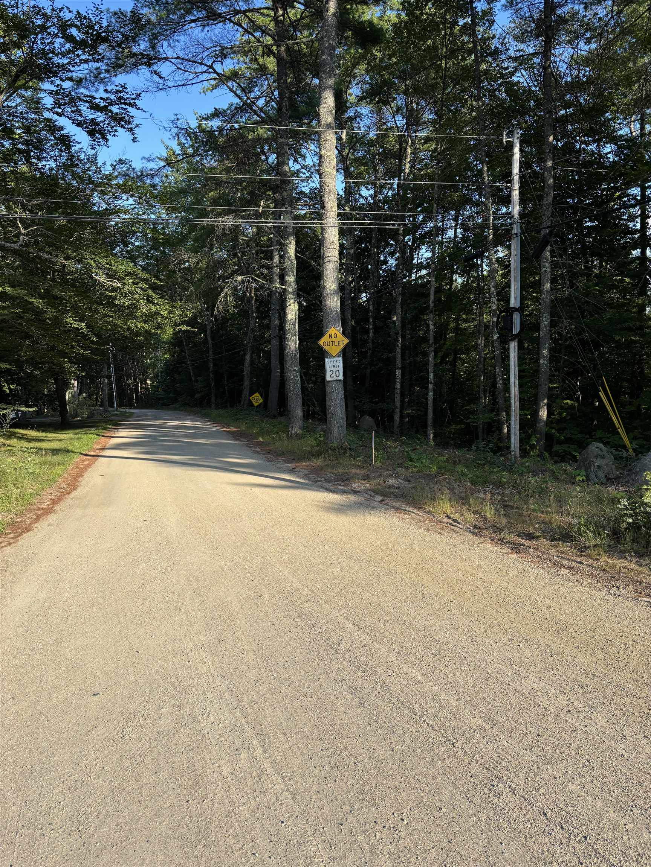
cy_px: 434
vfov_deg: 67.3
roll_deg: +1.3
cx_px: 326
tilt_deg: -6.2
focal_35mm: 26
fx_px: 652
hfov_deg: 53.1
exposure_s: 1/1616
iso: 50
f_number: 1.6
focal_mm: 5.96
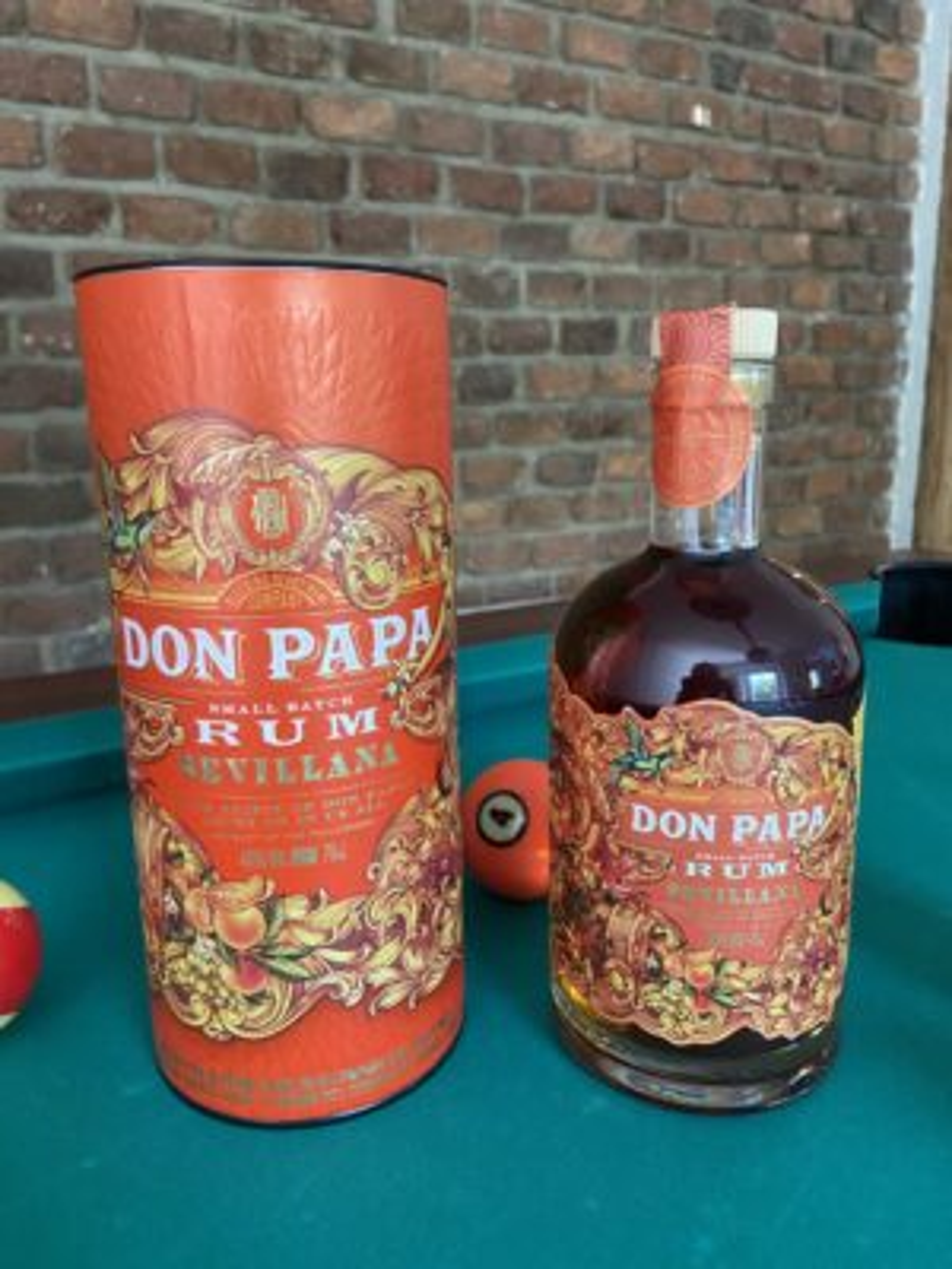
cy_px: 634
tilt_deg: -12.4
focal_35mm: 26
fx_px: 953
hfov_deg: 53.1
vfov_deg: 67.3
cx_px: 476
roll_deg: +1.0
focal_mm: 4.25
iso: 500
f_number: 1.8
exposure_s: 1/60
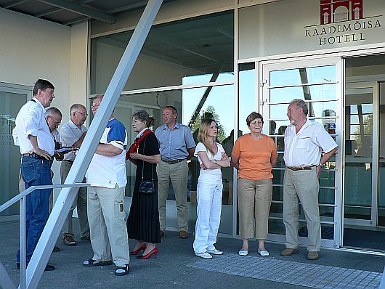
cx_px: 192
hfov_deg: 51.3
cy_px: 144
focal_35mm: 36
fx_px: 401
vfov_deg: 39.7
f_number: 2.8
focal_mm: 6
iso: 80
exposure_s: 1/60
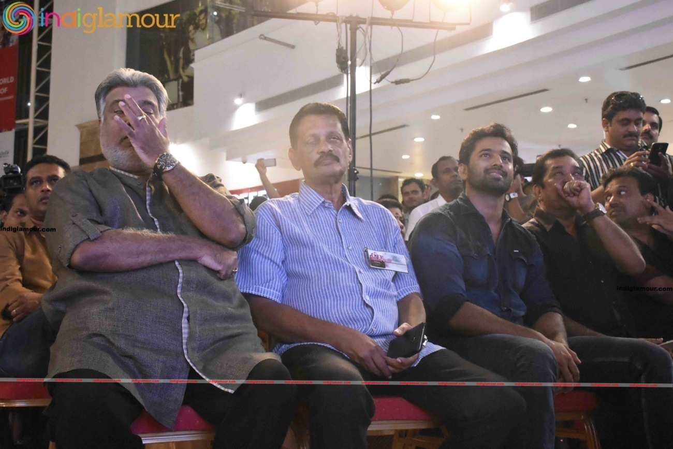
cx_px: 336
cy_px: 224
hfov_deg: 47.9
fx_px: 757
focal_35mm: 40
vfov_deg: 33.0
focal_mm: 27
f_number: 7.1
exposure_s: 1/160
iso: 10000
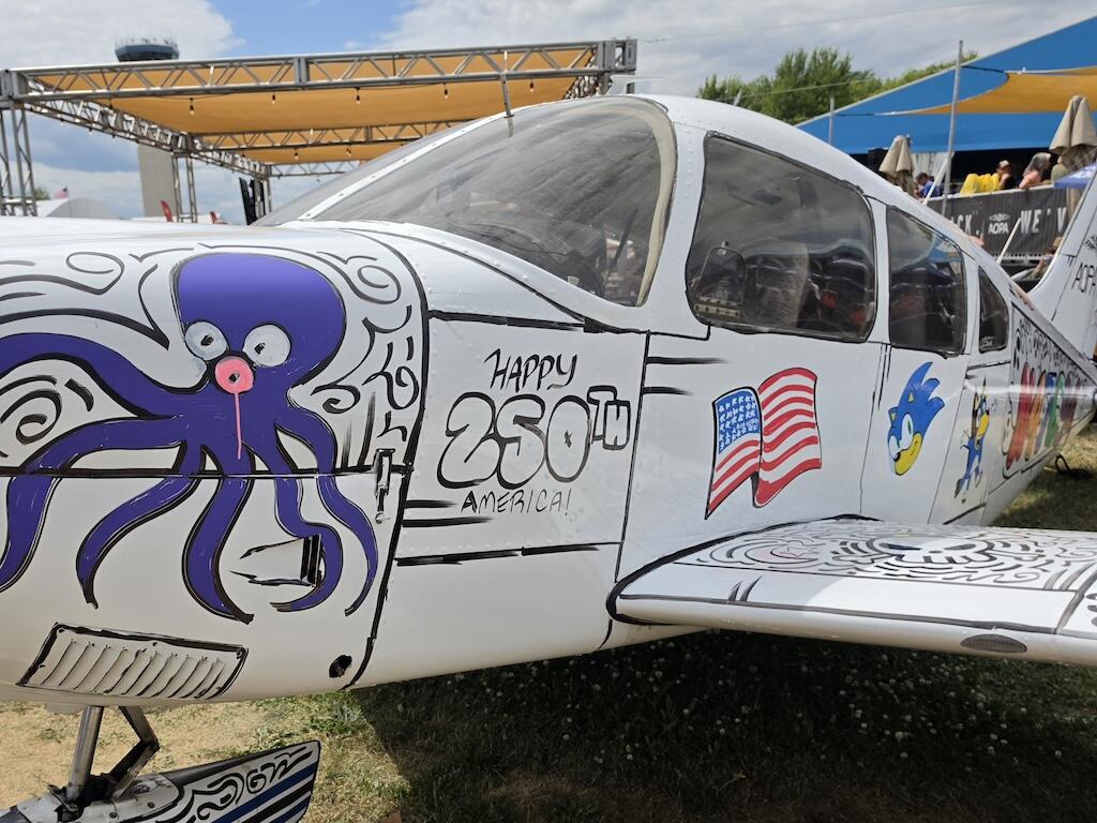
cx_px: 548
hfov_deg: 73.9
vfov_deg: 58.9
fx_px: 729
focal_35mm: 23
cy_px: 412
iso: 40
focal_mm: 6.5
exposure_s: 1/10000
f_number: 1.4
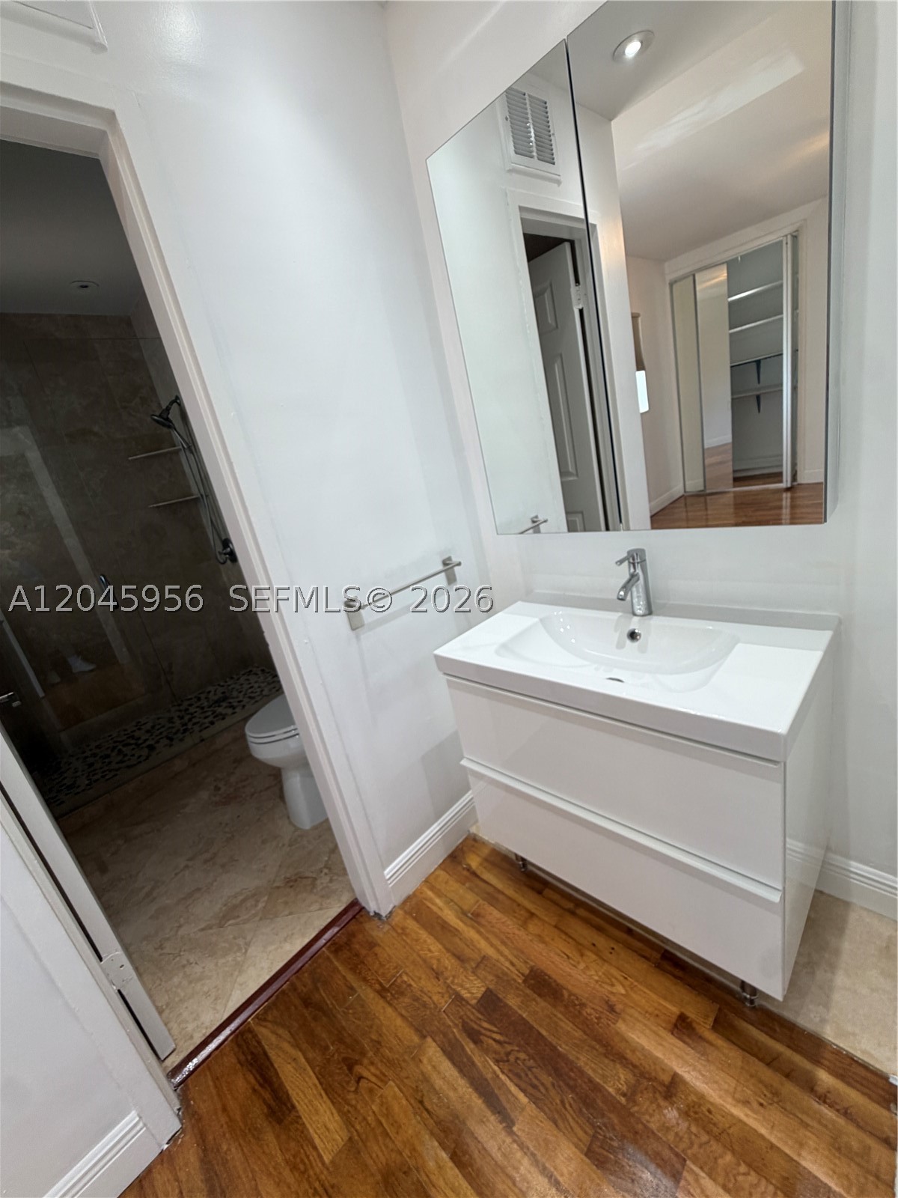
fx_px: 484
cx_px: 449
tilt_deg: -16.6
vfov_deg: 102.1
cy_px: 599
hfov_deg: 85.7
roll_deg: +11.9
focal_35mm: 14
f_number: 2.2
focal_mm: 2.22
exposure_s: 1/120
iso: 80
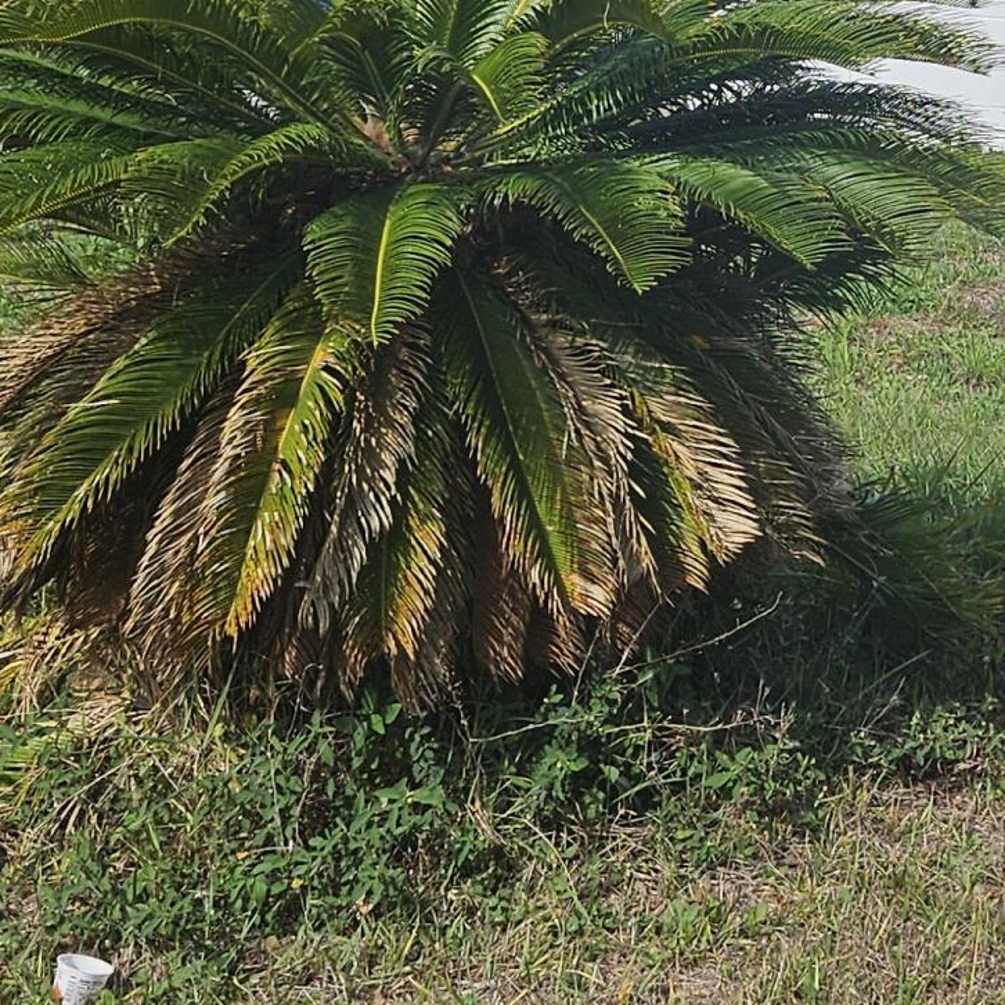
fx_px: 2759
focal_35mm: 84
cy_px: -15
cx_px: 1184
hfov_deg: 19.5
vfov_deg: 20.0
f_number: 1.8
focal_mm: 5.4
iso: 25
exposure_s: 1/2476
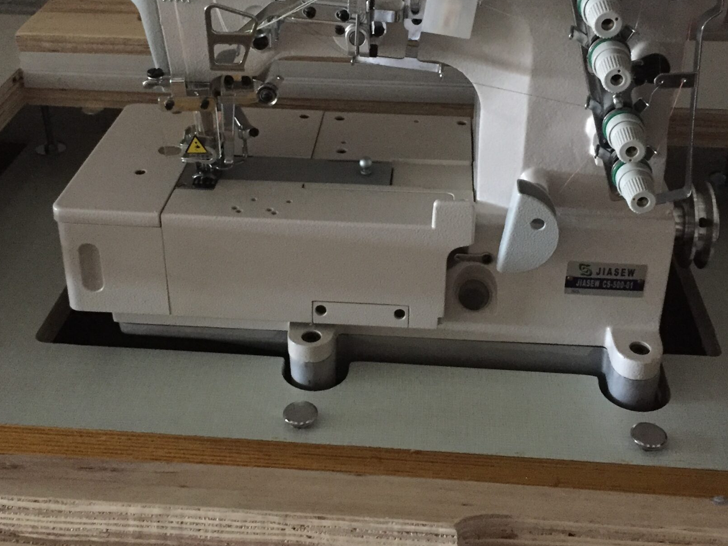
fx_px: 967
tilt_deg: -29.6
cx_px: 365
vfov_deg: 31.2
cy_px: 167
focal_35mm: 46
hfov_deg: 41.2
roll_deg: -1.4
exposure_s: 1/15
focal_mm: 4.15
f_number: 2.2
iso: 640
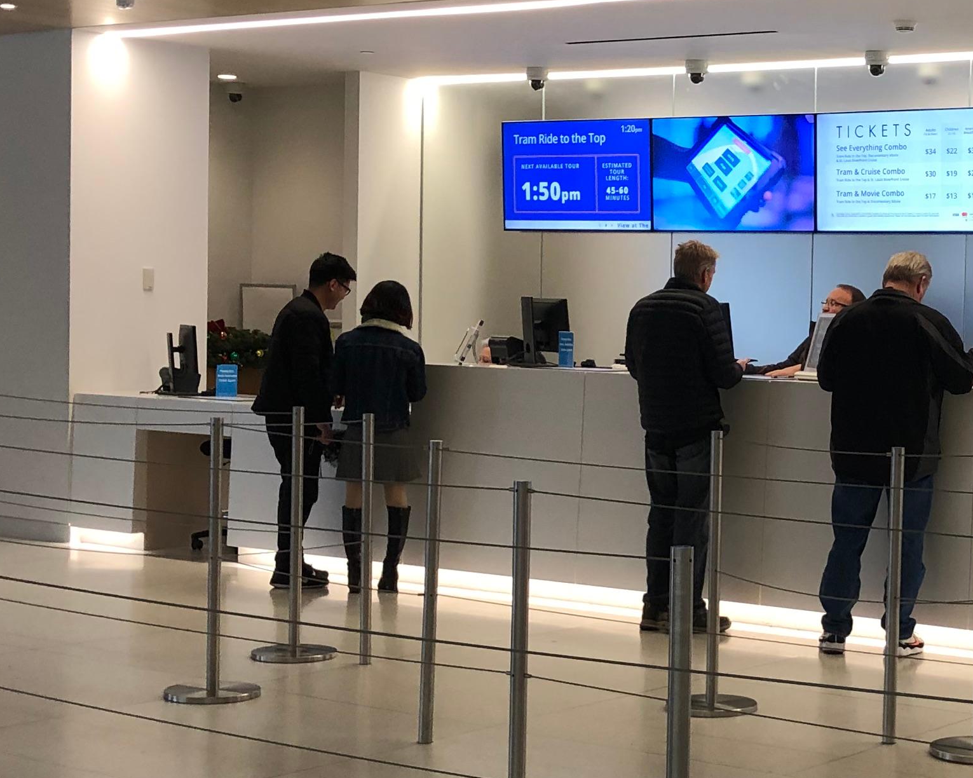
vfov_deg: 21.3
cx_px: 868
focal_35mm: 72
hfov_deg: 25.6
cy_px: 405
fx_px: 2073
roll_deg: -0.7
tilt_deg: -0.7
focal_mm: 4
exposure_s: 1/31
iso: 32
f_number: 1.8
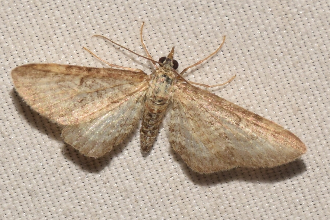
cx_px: 165
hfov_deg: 9.8
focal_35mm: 210
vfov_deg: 6.6
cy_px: 110
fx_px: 1927
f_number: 14
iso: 125
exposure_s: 1/160
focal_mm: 140
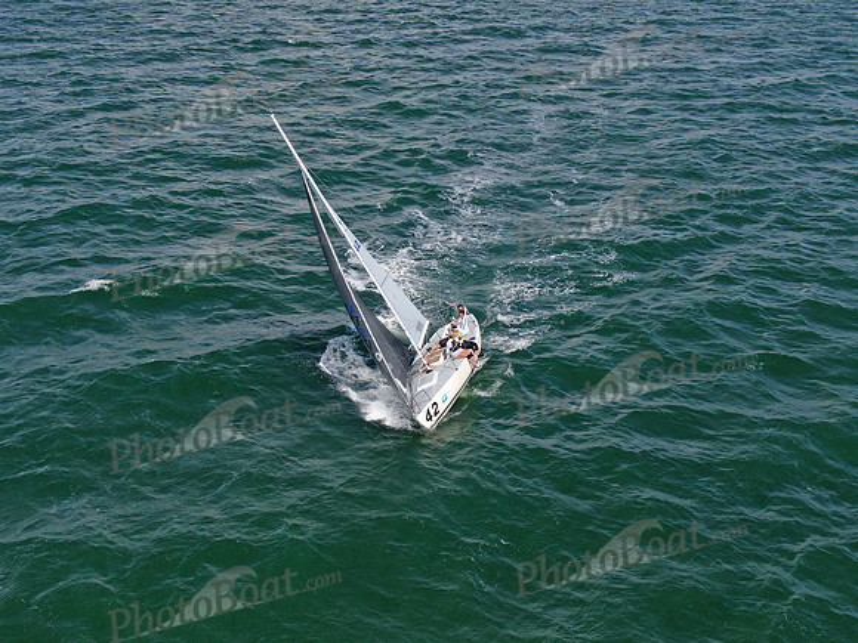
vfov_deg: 30.3
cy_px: 322
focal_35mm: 48
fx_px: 1190
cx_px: 429
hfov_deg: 39.7
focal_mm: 8.6
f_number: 3.8
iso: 100
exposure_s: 1/800
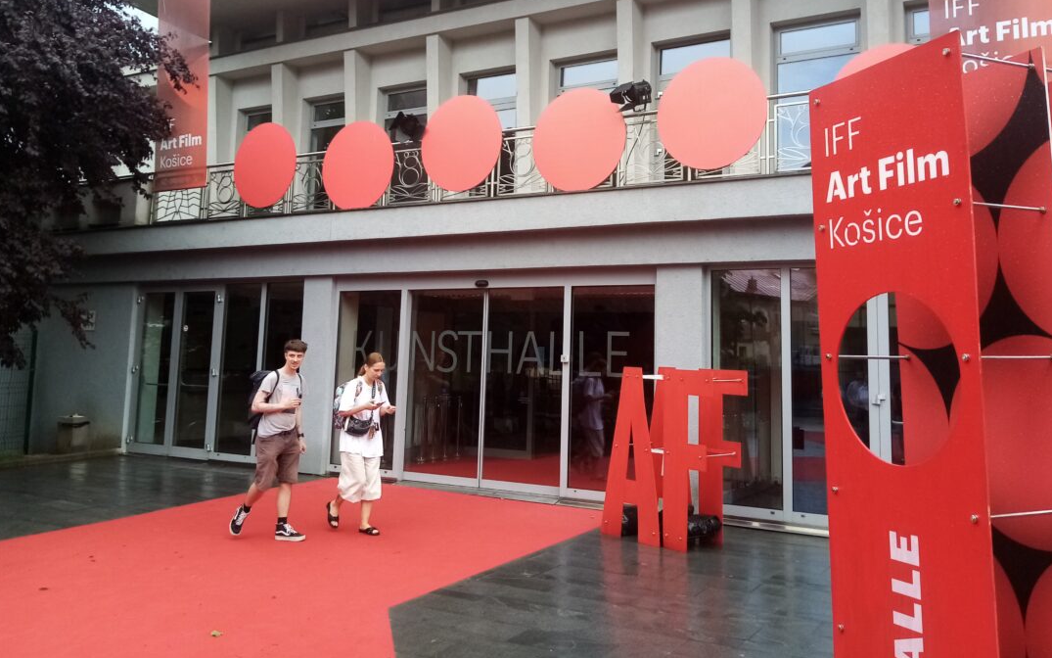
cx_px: 550
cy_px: 244
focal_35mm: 30
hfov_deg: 62.9
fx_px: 860
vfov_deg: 41.5
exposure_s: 1/336
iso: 109
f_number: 1.8
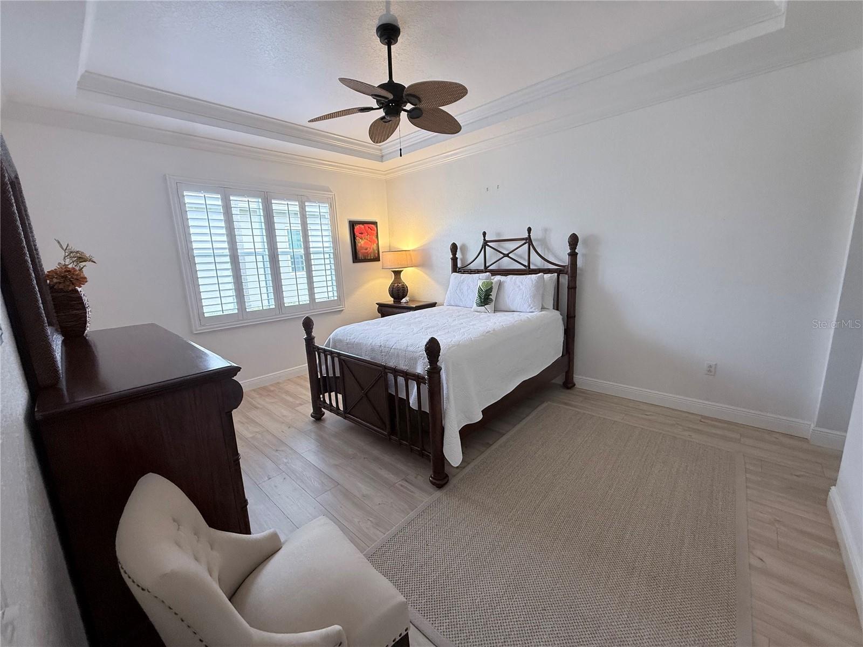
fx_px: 349
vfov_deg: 85.7
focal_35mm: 14
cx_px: 432
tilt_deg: -10.0
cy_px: 324
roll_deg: +3.0
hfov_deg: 102.1
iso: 200
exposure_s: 1/120
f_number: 2.2
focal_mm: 2.22
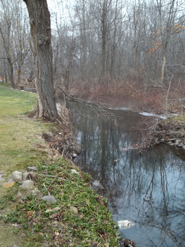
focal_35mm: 33
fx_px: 235
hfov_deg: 42.9
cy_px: 124
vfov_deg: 55.4
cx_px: 92
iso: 64
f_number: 3.3
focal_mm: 5.9
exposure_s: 1/40
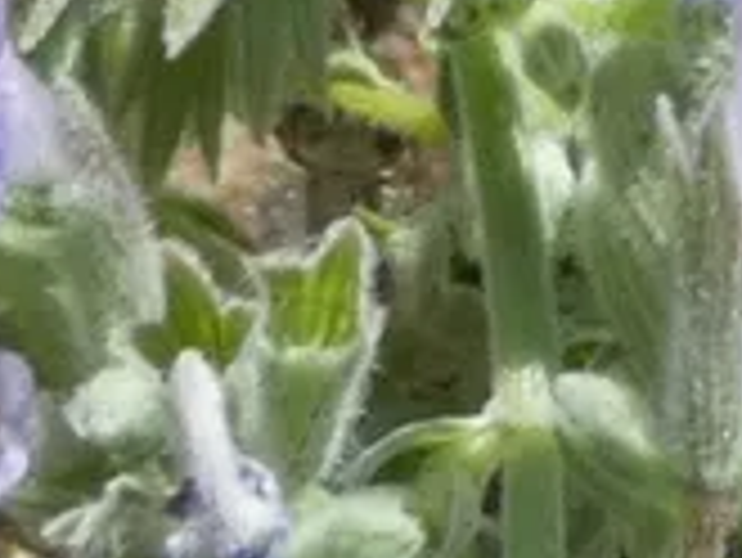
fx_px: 11991
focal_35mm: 559
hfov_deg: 3.5
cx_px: 845
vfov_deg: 2.7
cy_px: -356
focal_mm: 25.8
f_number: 5.3
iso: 80
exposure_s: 1/125
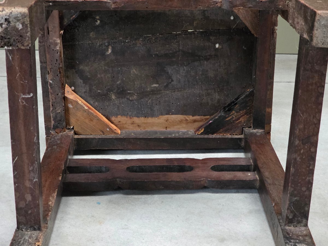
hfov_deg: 28.2
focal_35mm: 69
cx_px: 164
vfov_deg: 21.3
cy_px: 123
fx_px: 654
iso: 2000
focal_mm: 7.9
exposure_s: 1/33.3
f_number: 2.4
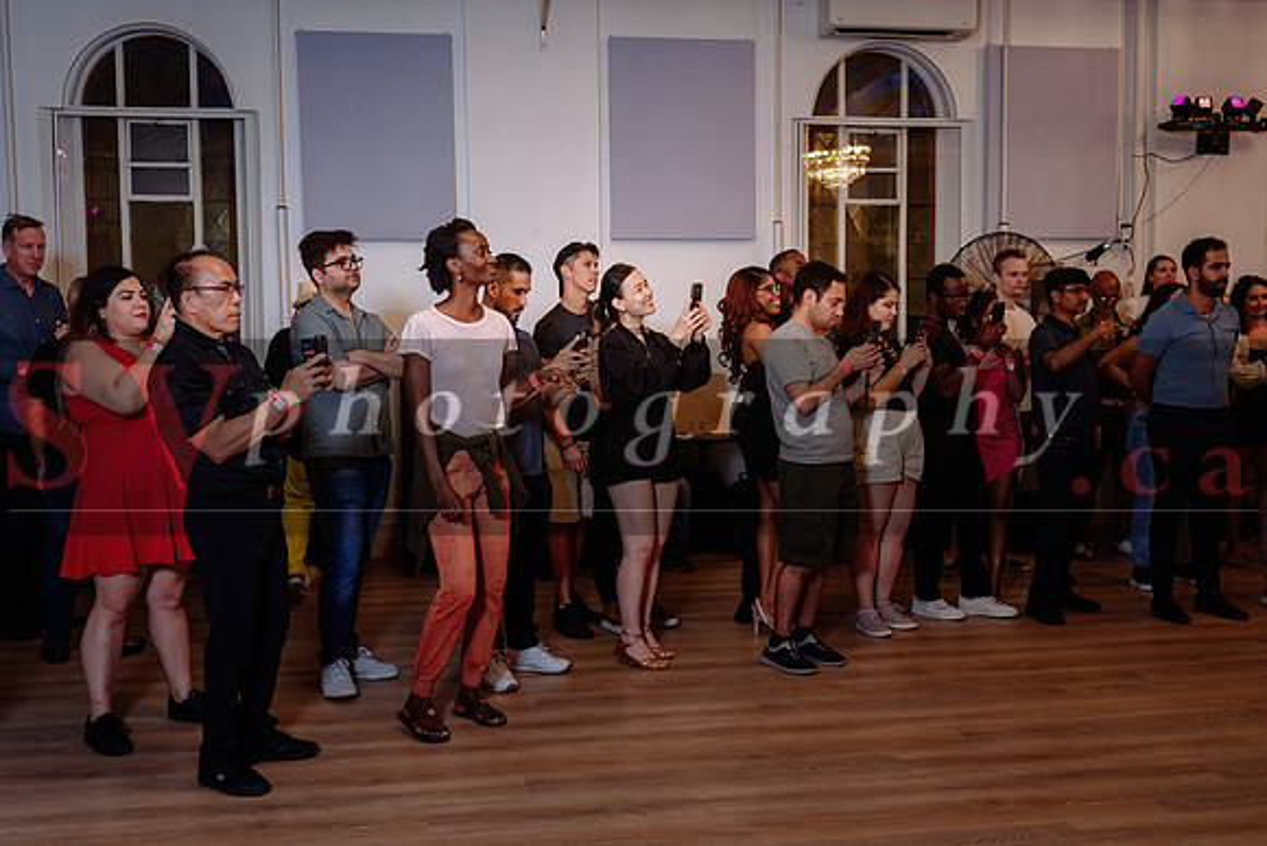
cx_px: 634
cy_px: 423
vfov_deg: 35.9
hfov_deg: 51.8
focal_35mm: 37
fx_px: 1304
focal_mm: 36
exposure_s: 1/80
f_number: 3.2
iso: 1000
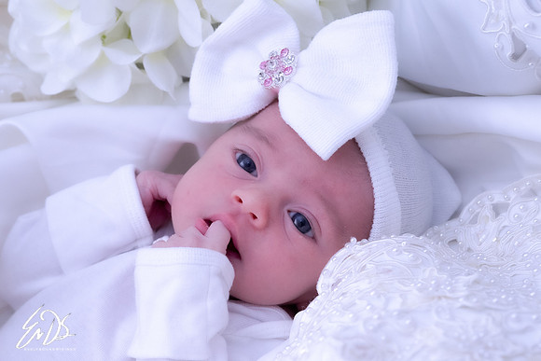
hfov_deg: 25.6
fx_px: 1187
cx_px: 184
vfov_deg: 17.3
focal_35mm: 79
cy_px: 237
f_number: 5.6
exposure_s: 1/125
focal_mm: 50
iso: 1600
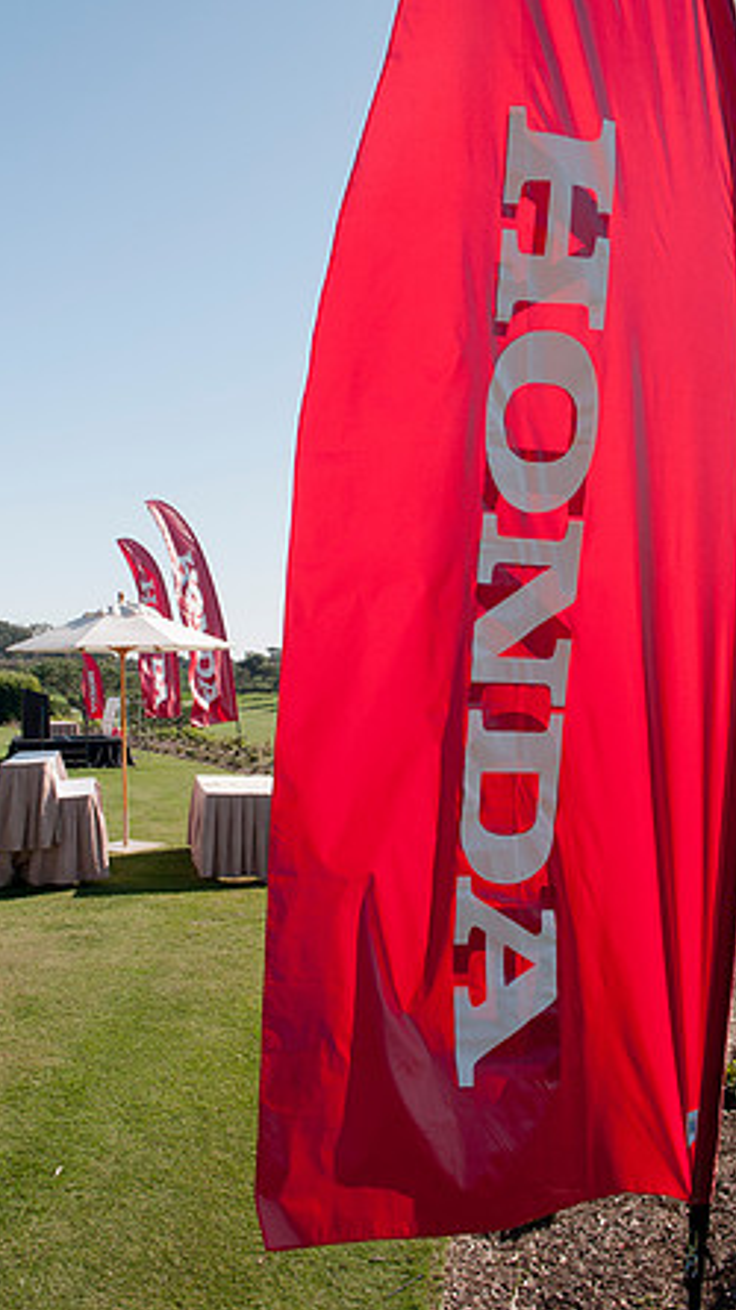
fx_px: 938
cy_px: 659
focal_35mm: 27
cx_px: 314
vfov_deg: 69.9
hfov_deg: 42.7
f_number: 7.1
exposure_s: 1/200
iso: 200
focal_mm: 17
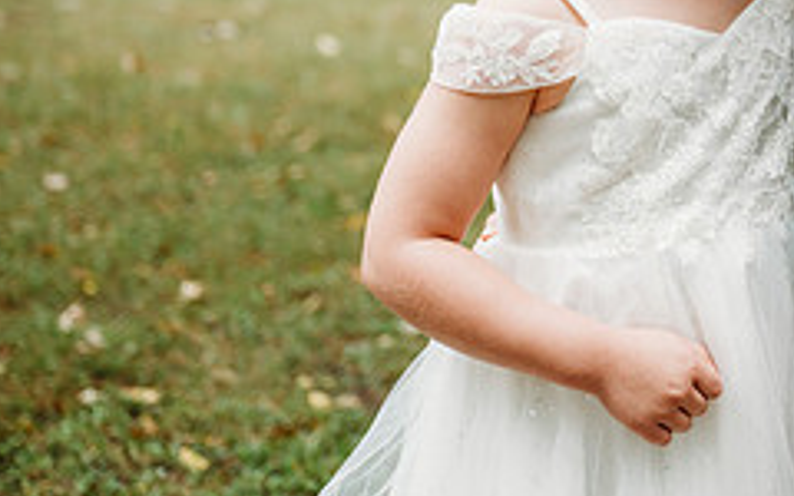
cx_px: 880
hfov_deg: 13.8
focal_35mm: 148
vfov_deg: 8.8
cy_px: -28
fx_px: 3203
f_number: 3.2
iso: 200
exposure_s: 1/400
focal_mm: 60
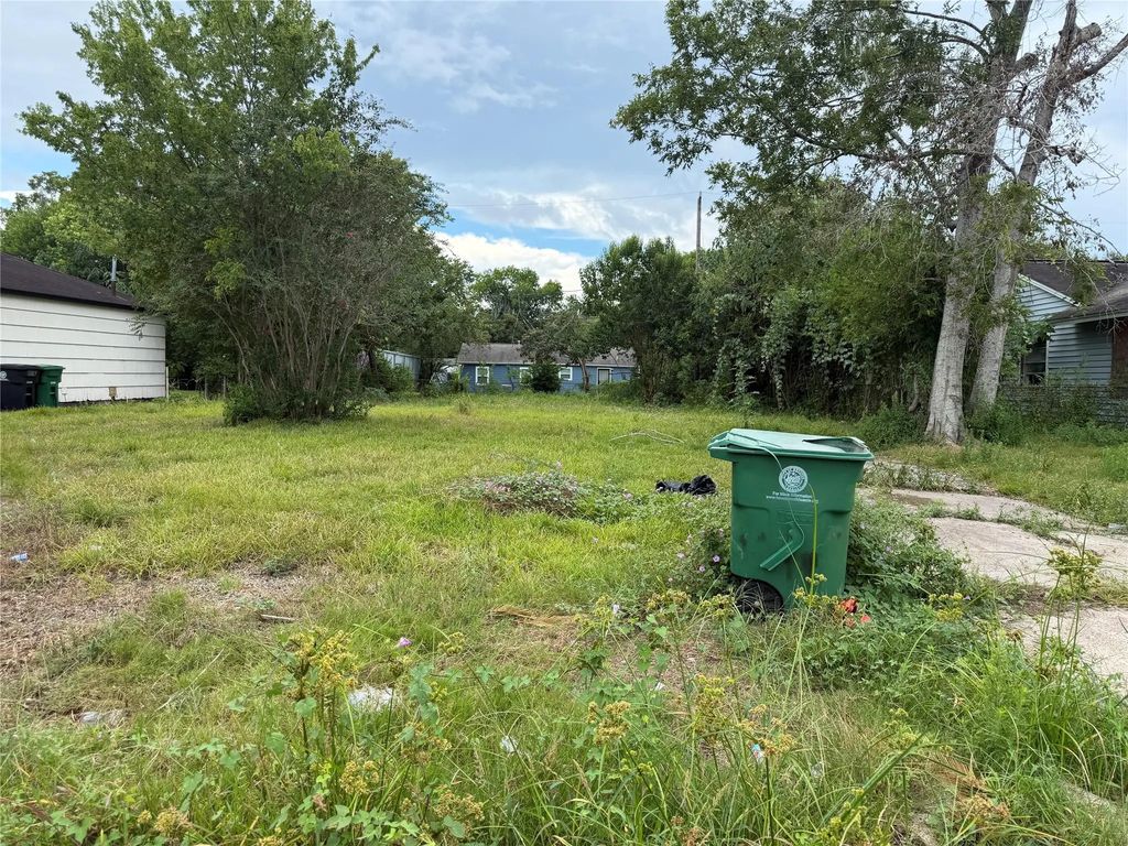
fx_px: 782
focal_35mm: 24
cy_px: 423
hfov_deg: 71.6
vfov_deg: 56.8
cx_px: 564
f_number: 1.78
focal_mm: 6.76
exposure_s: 1/1553
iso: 100
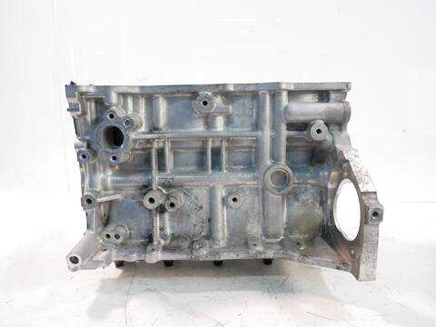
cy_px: 164
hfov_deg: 67.3
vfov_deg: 53.1
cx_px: 218
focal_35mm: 26
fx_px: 327
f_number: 3.5
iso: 1000
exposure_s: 1/60
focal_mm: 13
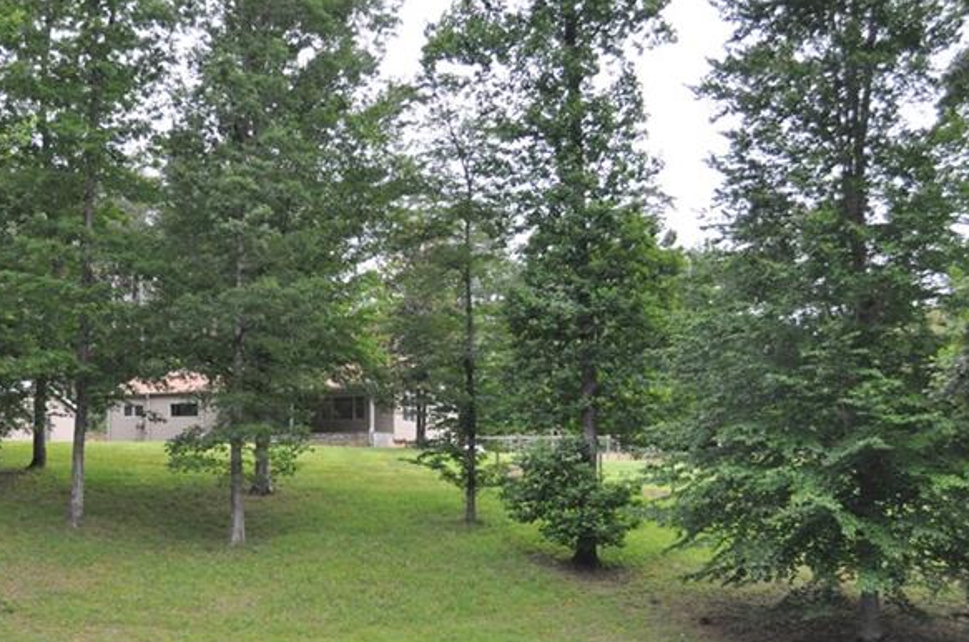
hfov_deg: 34.2
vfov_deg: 23.2
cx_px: 324
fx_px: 1558
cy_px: 373
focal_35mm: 58
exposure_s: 1/200
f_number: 4.5
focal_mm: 22
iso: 1000
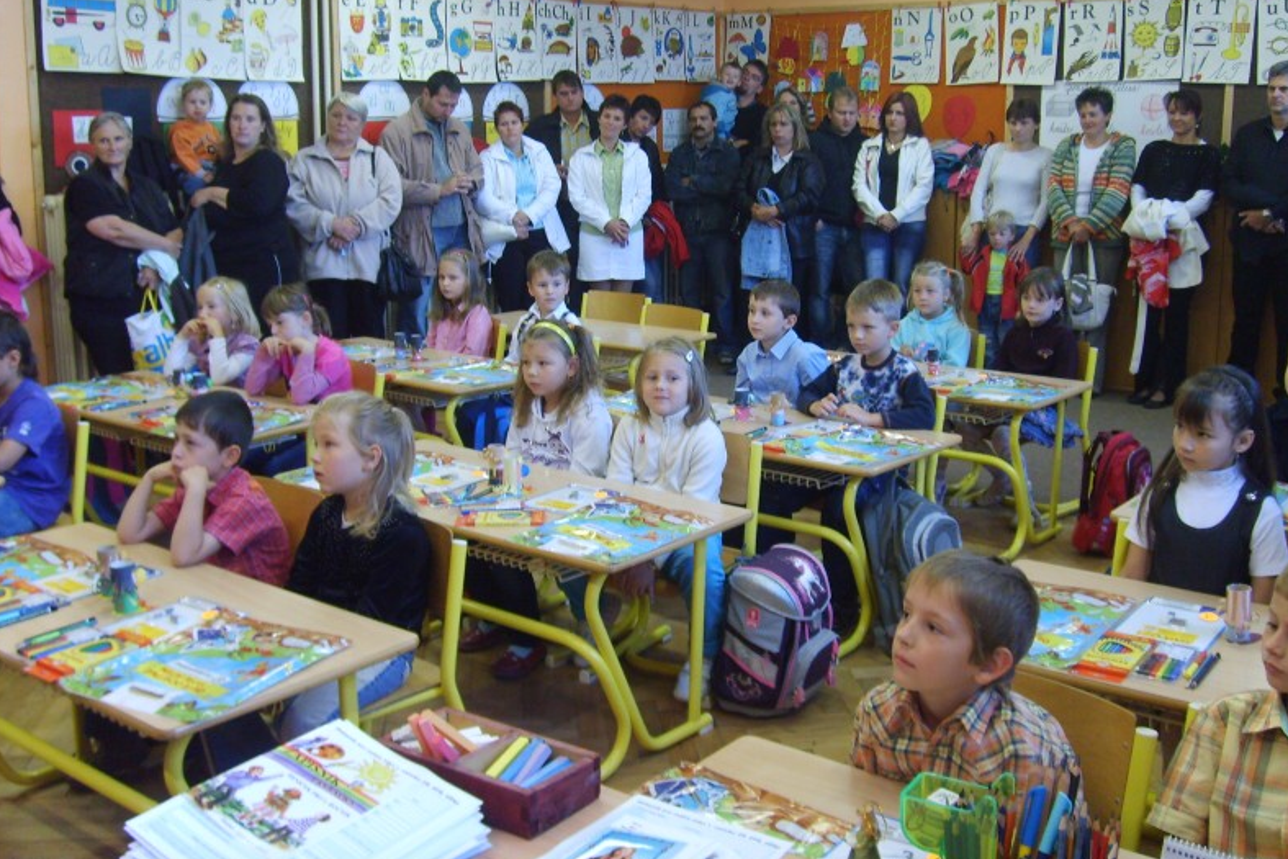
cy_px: 393
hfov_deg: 51.9
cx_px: 648
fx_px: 1324
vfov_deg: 35.9
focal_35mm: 37
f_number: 2.8
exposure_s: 1/30
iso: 140
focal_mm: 5.8
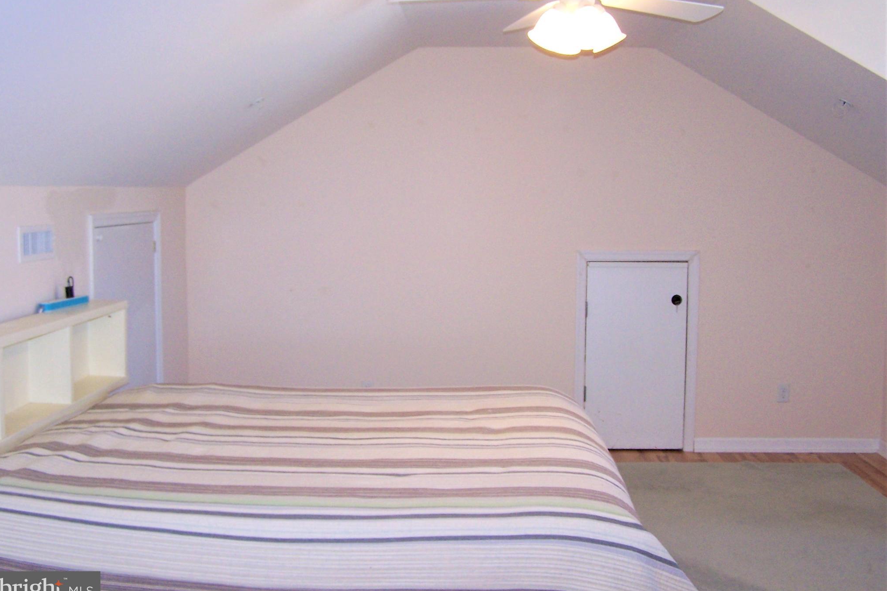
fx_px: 985
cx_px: 440
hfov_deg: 48.5
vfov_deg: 33.4
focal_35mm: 40
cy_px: 271
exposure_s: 1/60
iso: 140
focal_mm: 6.3
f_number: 2.8
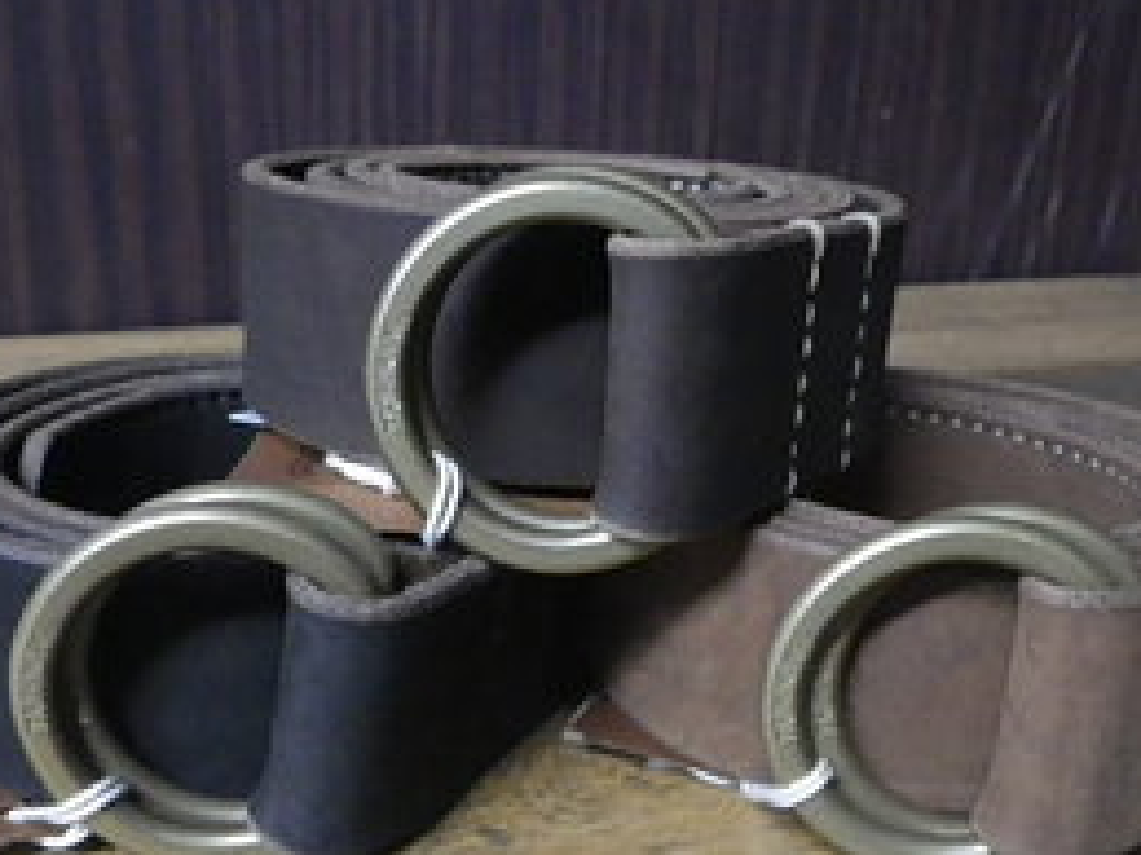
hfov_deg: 41.3
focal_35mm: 46
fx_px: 1516
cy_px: 522
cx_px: 573
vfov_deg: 31.4
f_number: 3.8
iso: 800
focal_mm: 6.1
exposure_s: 1/15
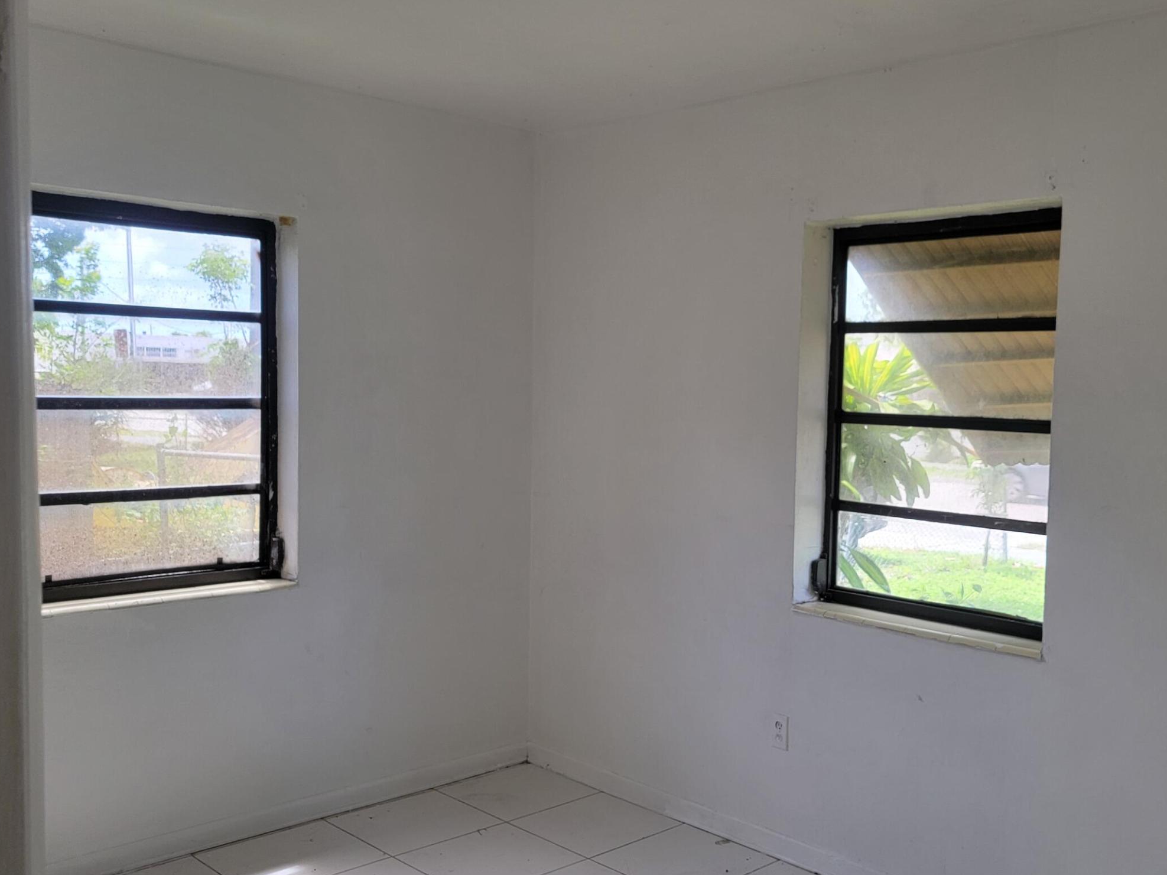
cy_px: 476
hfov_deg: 52.3
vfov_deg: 40.7
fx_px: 1180
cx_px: 700
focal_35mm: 35
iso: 50
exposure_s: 1/120
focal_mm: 6.7
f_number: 1.8
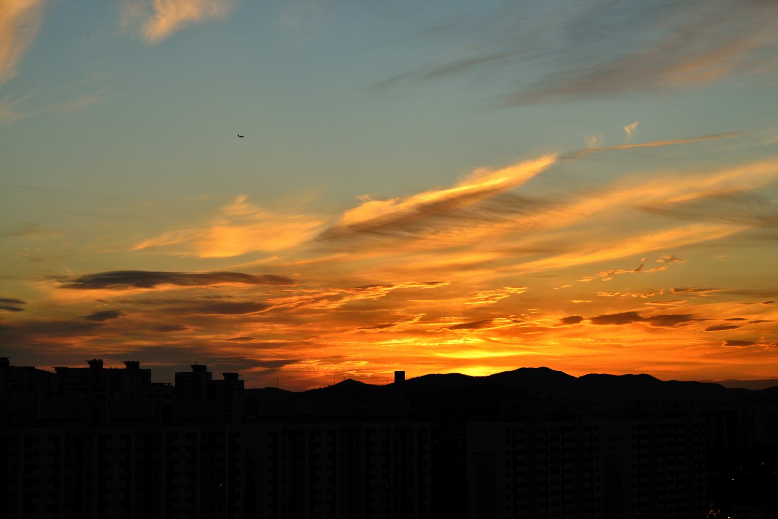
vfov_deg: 19.5
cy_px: 260
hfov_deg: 28.8
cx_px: 389
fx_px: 1513
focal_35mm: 70
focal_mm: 70
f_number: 11
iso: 100
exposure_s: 1/100
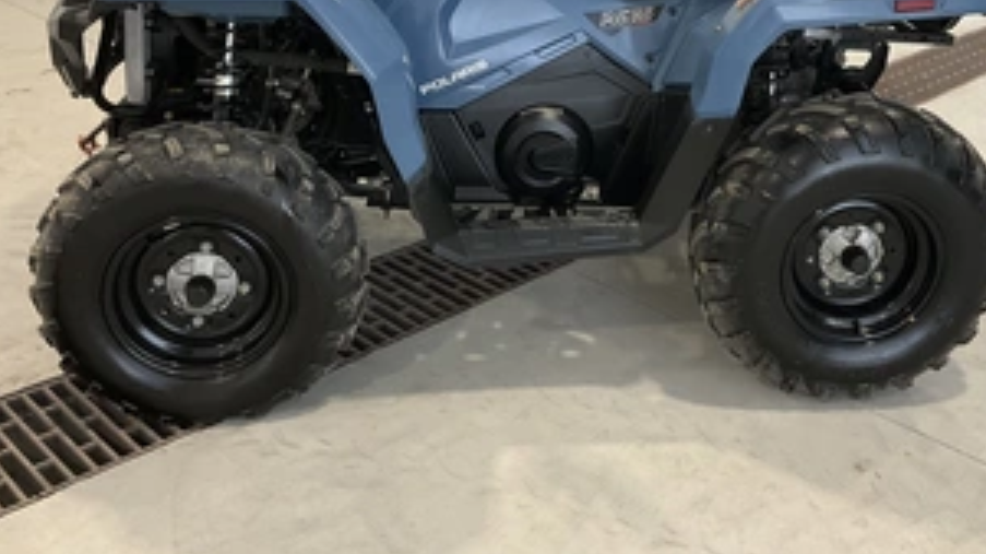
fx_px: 1098
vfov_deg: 27.6
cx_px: 560
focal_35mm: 42
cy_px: 92
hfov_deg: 48.2
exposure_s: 1/110
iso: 64
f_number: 1.8
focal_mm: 3
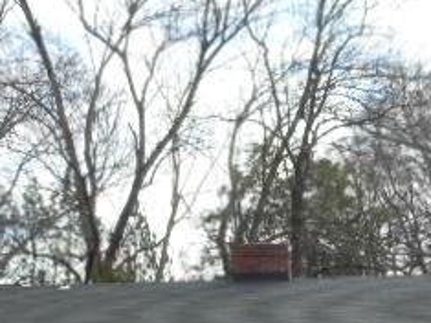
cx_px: 288
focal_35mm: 90
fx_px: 1120
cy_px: 378
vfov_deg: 15.8
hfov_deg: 21.7
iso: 80
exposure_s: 1/250
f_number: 4
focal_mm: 5.9
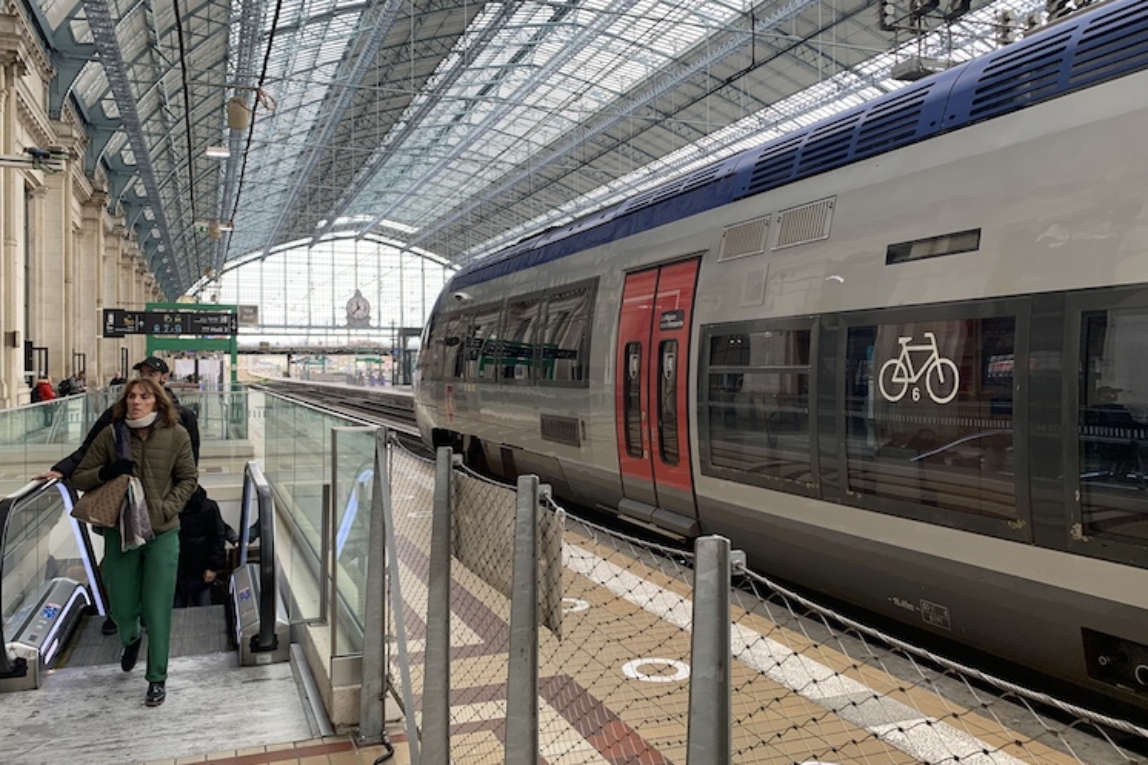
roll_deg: +0.2
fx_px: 925
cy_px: 376
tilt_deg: +0.2
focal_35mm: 29
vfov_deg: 44.9
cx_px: 560
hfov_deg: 63.7
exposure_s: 1/121
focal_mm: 4.25
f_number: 1.8
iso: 64
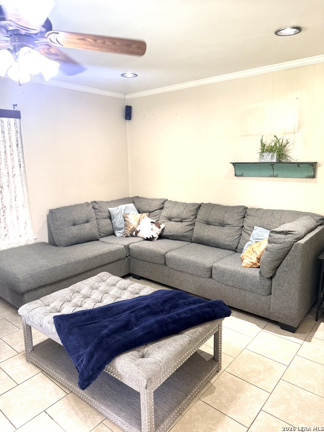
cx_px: 162
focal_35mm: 24
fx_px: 300
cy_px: 216
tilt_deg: -9.9
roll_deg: +0.6
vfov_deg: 71.6
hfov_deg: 56.8
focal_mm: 6.76
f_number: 1.78
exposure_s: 1/60
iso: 160
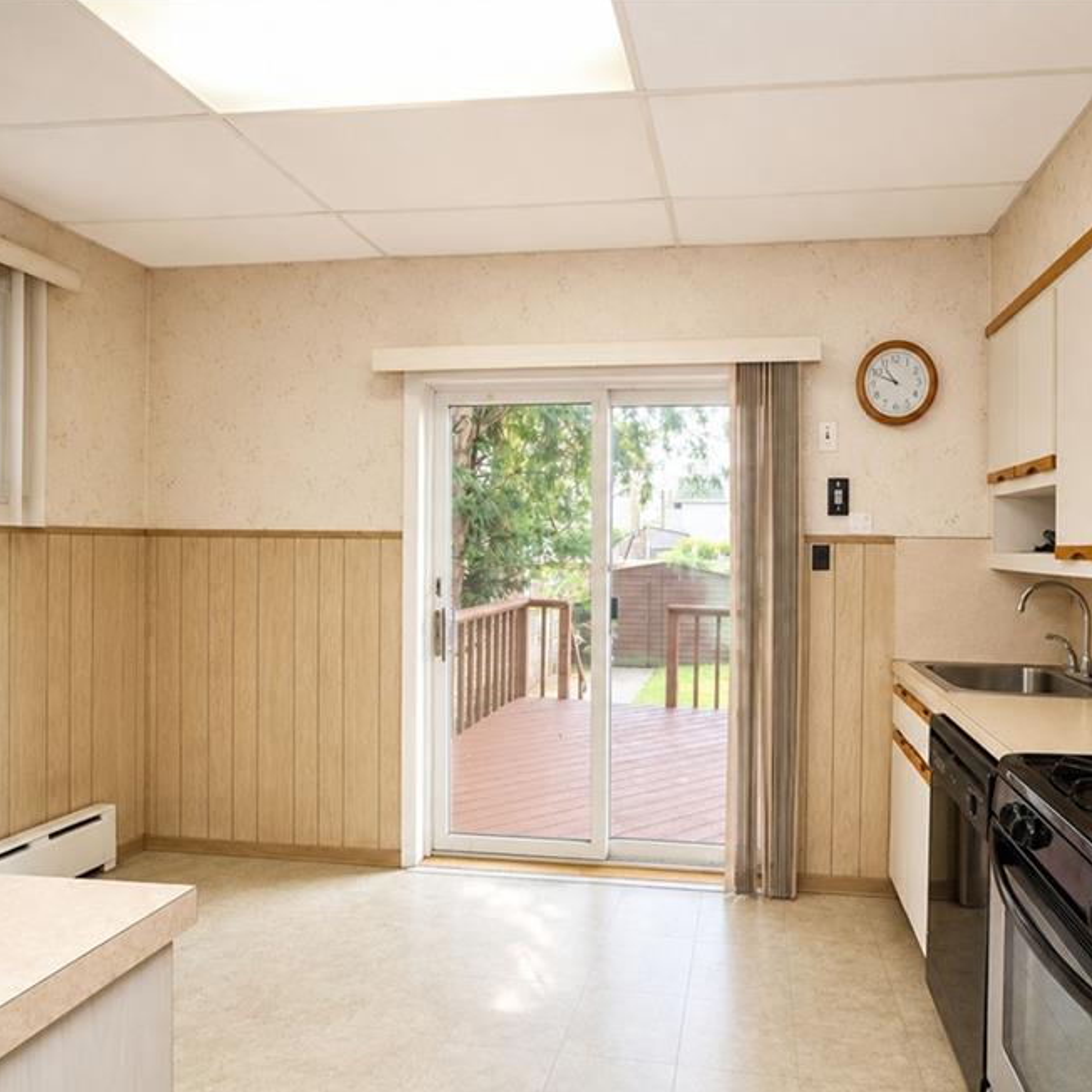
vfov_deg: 74.8
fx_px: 714
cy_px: 564
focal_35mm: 20
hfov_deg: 74.2
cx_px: 638
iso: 1600
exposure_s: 1/60
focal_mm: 10
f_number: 9
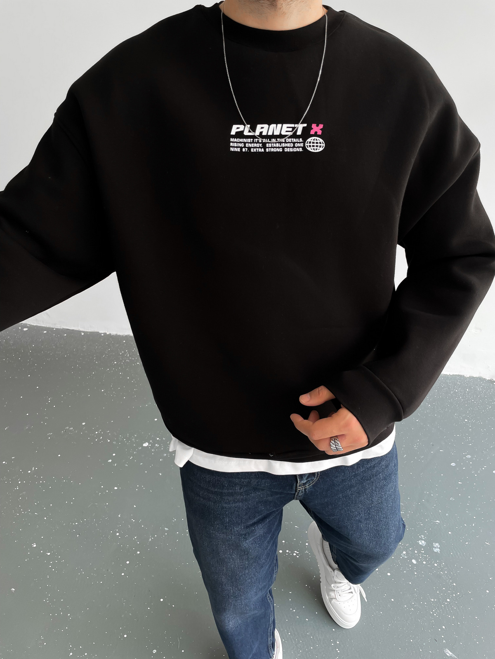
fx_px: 496
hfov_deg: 53.1
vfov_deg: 67.3
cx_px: 248
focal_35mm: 26
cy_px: 330
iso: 32
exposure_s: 1/130
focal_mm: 4.2
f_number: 1.6
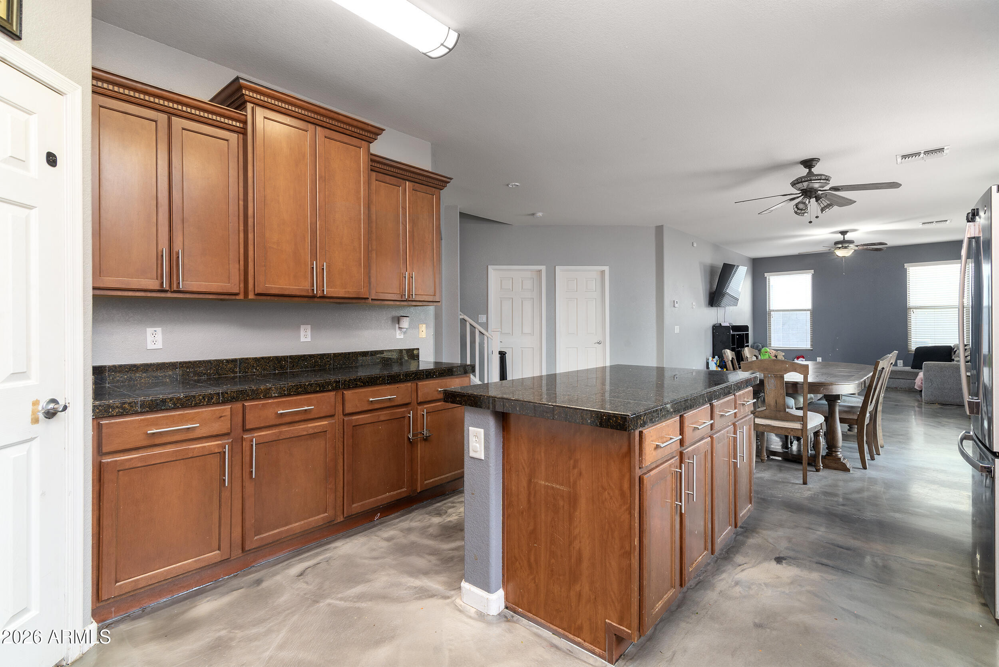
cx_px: 500
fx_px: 472
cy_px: 334
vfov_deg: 70.5
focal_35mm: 17
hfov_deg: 93.3
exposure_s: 1/3
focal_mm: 17
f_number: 11
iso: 320
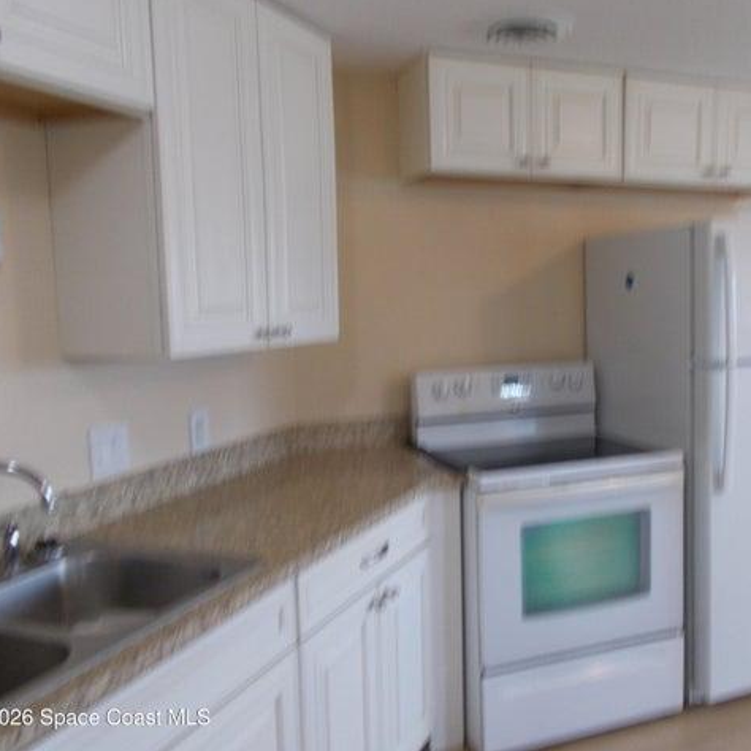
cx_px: 475
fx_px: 761
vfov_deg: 52.5
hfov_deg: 51.9
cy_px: 372
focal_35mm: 31
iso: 140
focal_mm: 4.6
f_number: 3.2
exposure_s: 1/25
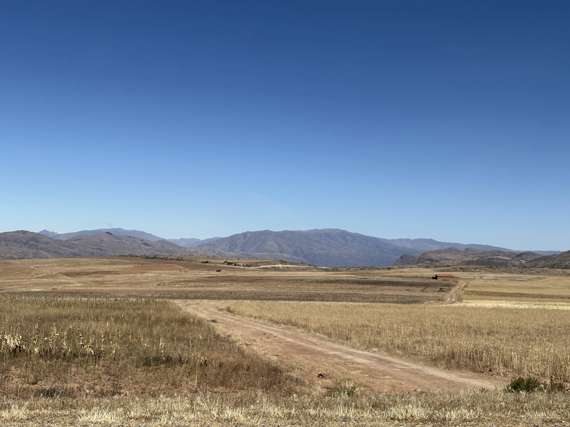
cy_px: 214
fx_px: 856
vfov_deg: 28.0
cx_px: 285
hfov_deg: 36.8
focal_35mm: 52
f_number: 1.6
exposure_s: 1/4630
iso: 32
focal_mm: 5.96
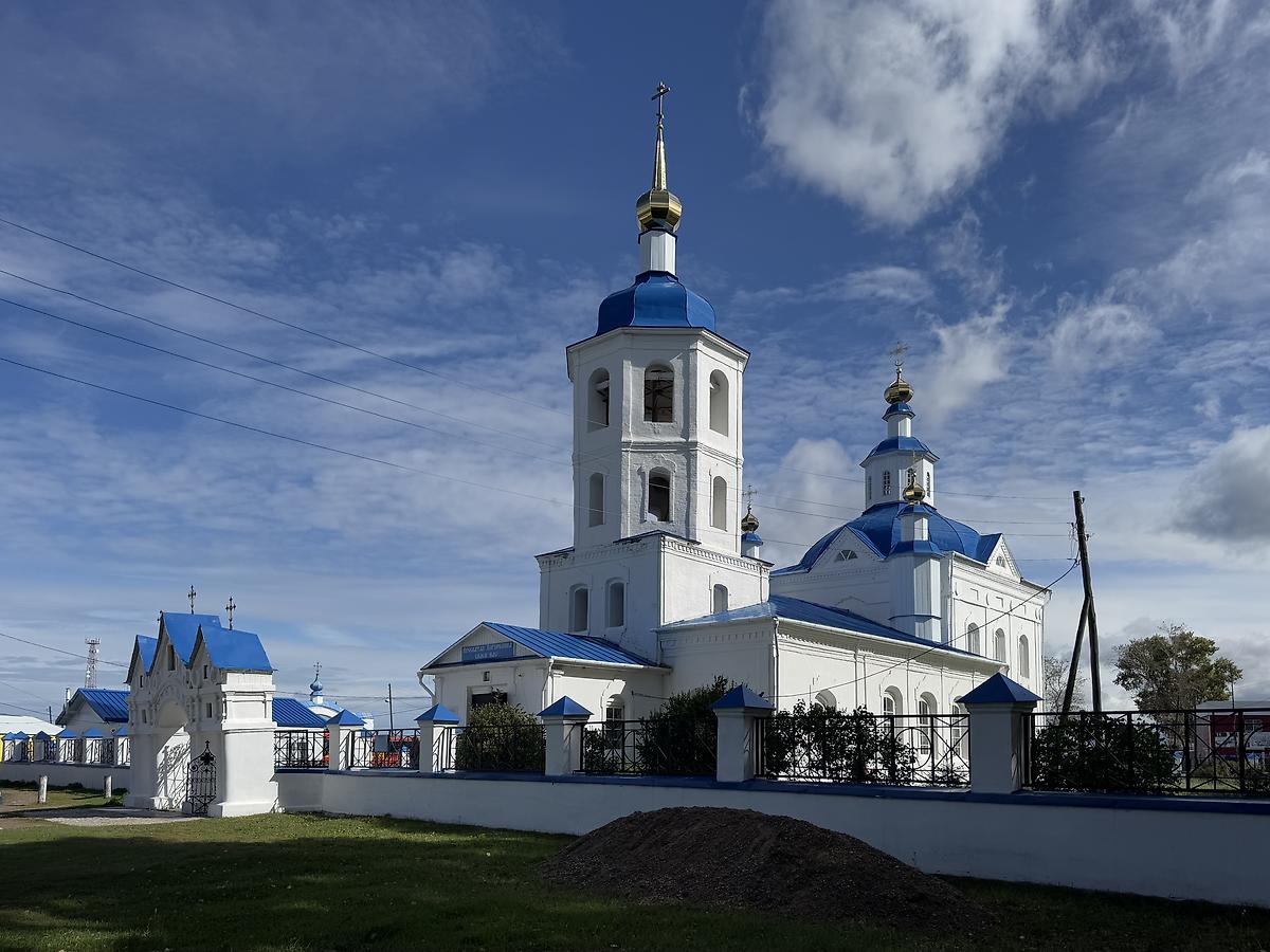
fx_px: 881
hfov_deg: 71.6
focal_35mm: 24
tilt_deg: +14.3
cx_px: 635
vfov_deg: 56.8
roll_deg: +0.1
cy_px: 476
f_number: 1.78
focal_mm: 6.76
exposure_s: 1/7937
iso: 80
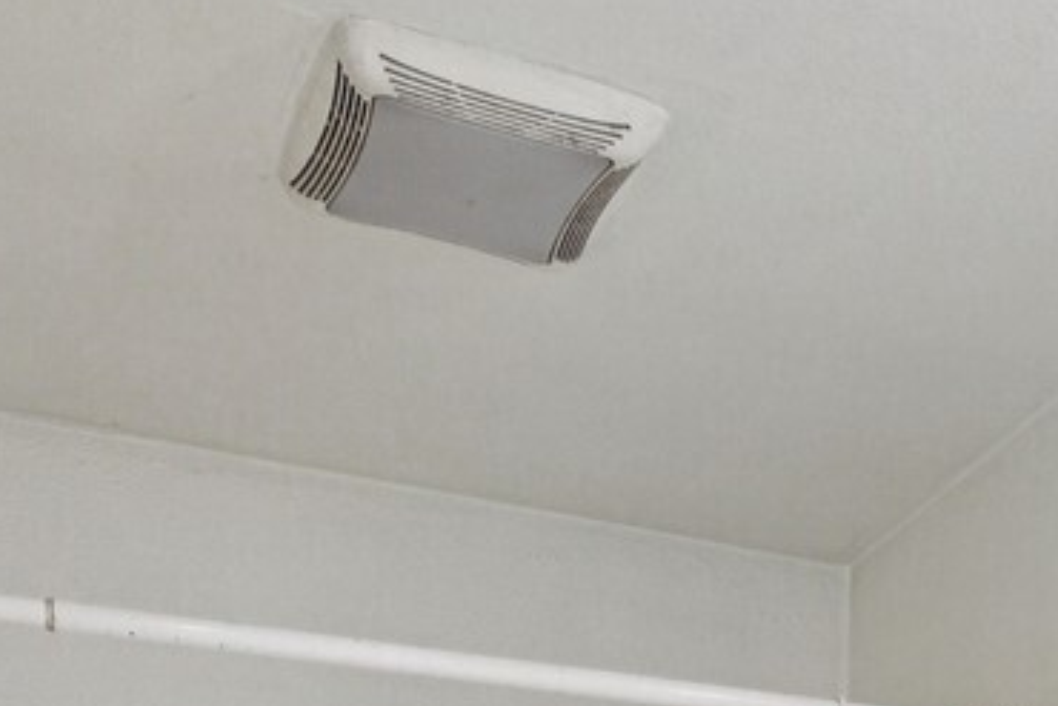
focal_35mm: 78
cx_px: 1265
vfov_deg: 14.3
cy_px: 1451
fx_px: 2293
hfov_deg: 23.7
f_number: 8
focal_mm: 17
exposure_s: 1/20
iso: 400
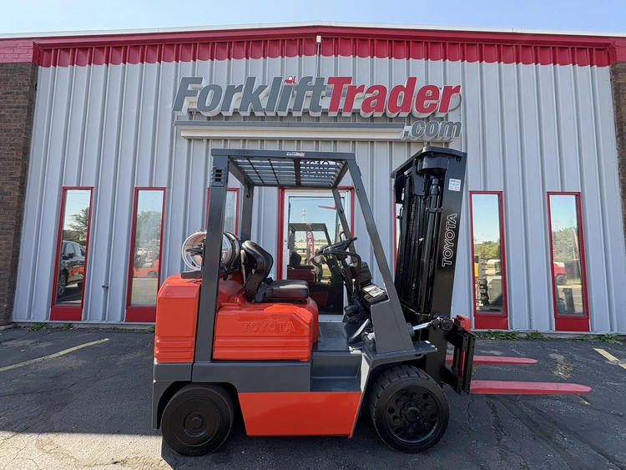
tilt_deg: +4.4
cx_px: 313
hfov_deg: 102.0
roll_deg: +0.0
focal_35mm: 14
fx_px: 253
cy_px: 235
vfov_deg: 85.7
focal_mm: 2.22
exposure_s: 1/303
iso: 40
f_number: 2.2
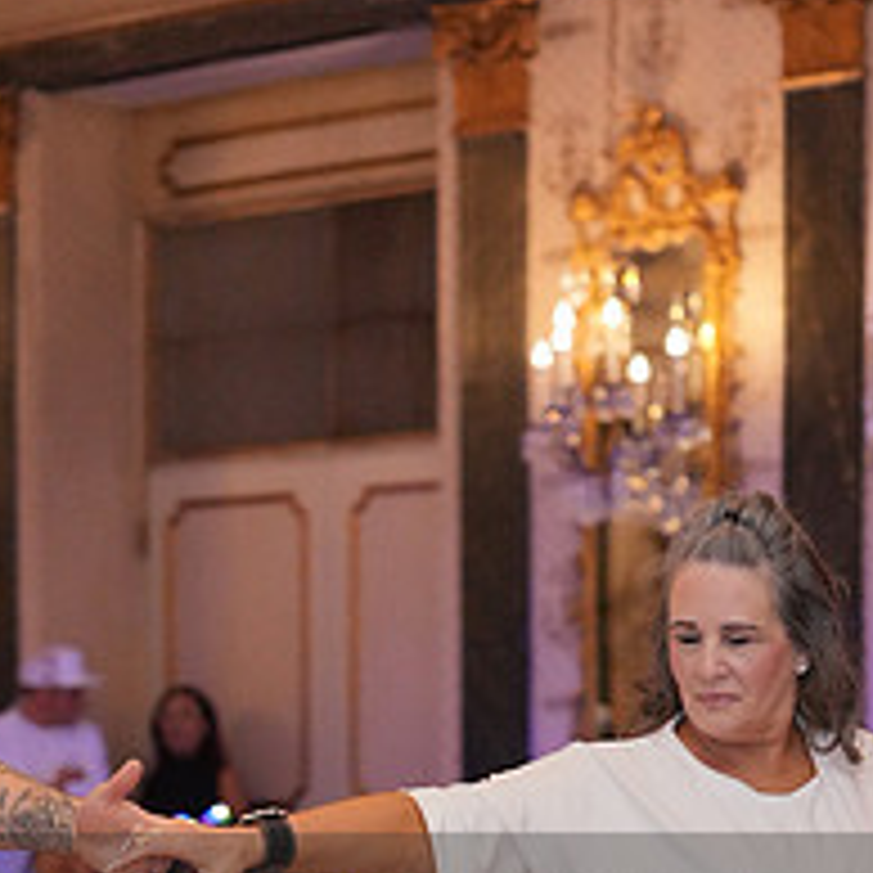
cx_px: 619
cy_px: 986
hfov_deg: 13.7
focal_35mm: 127
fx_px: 3624
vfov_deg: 13.4
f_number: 2
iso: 5000
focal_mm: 50
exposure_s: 1/250
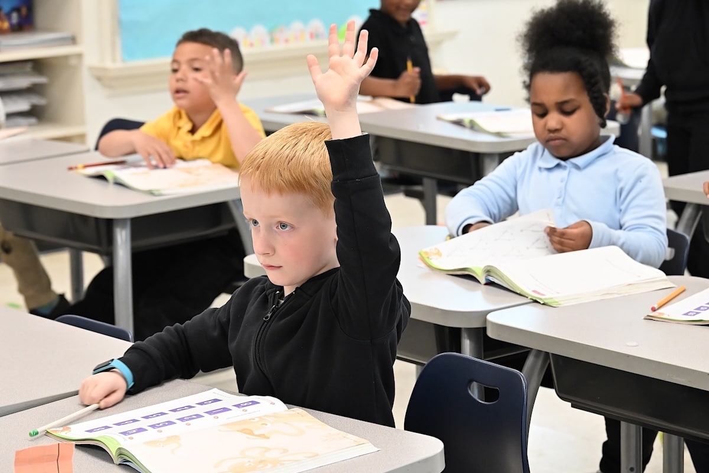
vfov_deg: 14.9
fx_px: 1812
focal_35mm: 92
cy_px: 236
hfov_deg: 22.1
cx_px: 354
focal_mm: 92
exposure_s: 1/125
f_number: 7.1
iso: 4000
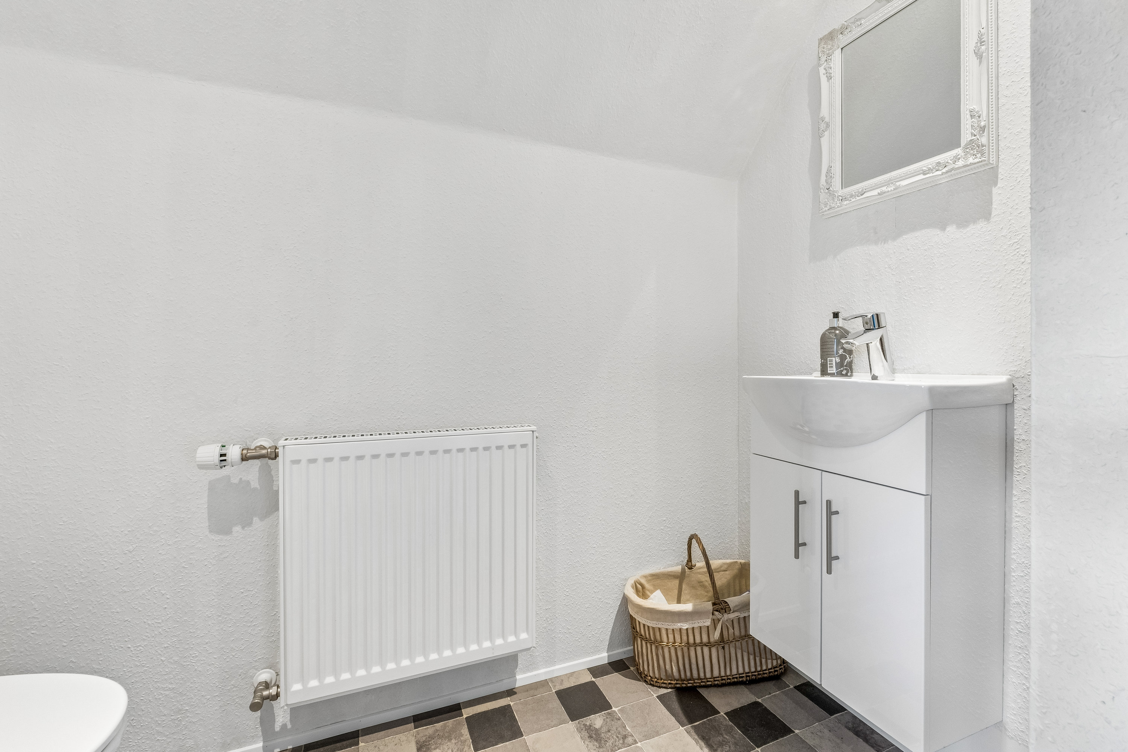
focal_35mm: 15
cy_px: 376
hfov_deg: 100.4
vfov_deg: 77.3
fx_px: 470
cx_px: 564
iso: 500
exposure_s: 1/8
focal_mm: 10
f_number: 8
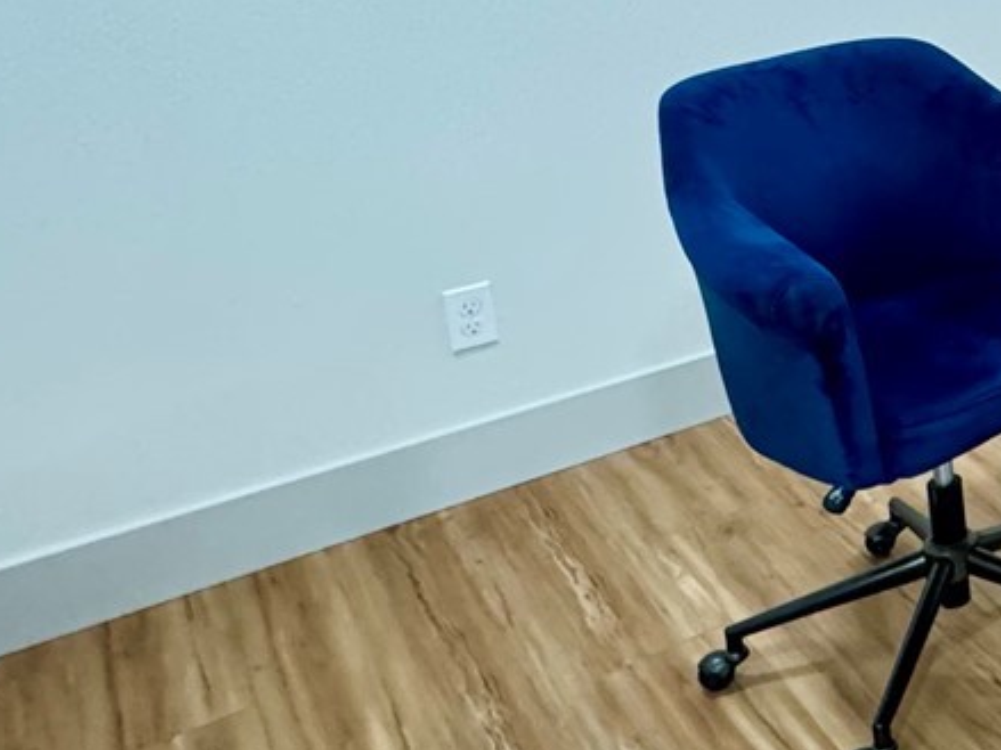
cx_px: 1500
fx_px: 1474
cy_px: 16
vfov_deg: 27.1
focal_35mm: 51
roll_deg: +0.5
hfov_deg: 26.8
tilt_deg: -12.2
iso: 500
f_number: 2.2
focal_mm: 2.22
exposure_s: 1/60
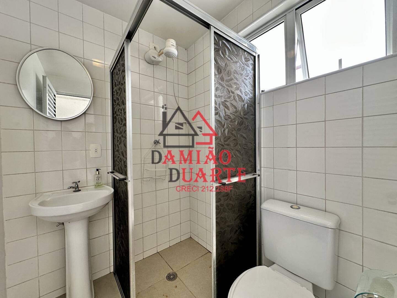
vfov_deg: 85.7
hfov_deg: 102.1
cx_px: 198
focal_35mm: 14
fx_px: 161
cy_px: 149
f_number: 2.2
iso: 160
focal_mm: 2.22
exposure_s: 1/120
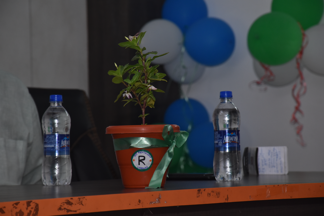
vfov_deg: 6.5
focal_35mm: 210
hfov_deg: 9.8
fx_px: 1890
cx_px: 162
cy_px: 108
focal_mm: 140
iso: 800
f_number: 8
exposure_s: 1/125
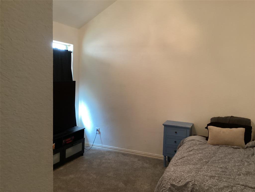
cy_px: 96
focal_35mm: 31
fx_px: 228
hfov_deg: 58.4
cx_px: 128
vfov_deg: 45.4
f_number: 2.4
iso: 400
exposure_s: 1/30
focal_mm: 3.3
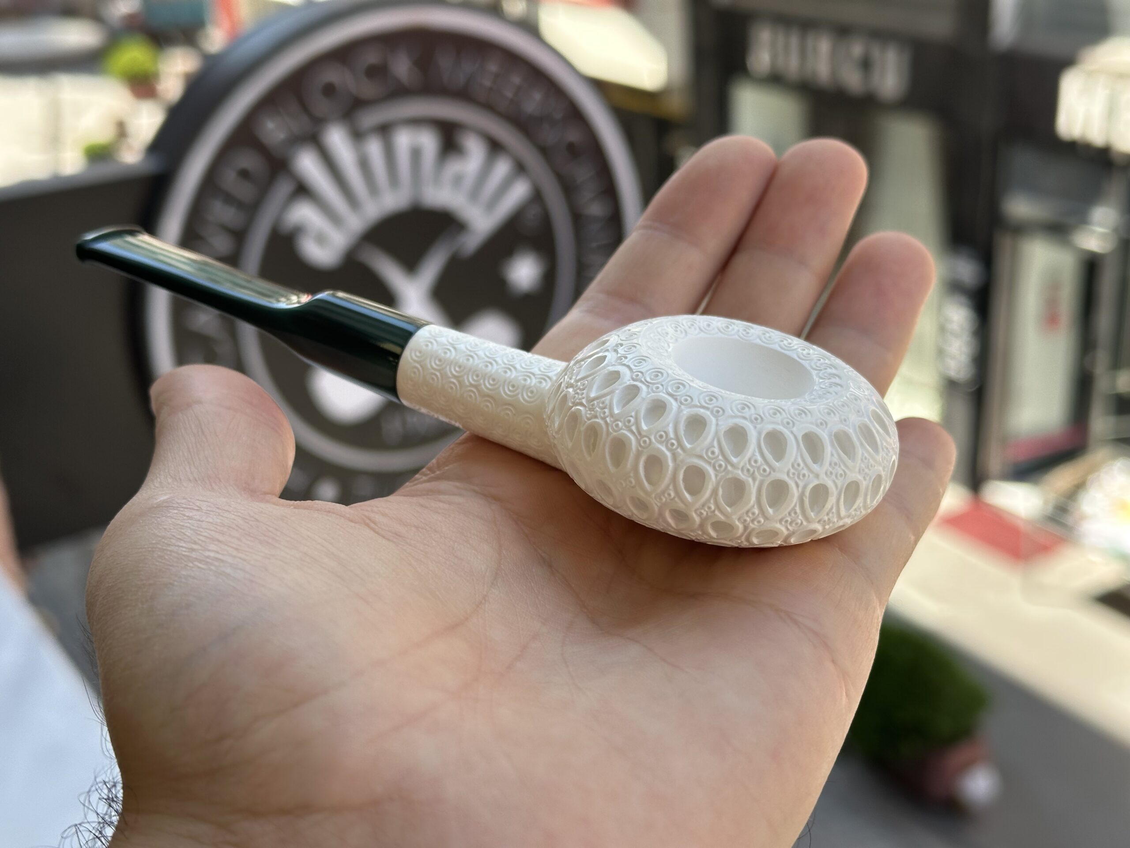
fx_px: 1567
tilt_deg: -22.8
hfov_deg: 39.7
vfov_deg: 30.3
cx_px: 565
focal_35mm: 48
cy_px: 424
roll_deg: +2.6
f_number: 1.78
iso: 64
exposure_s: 1/779
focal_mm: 6.86
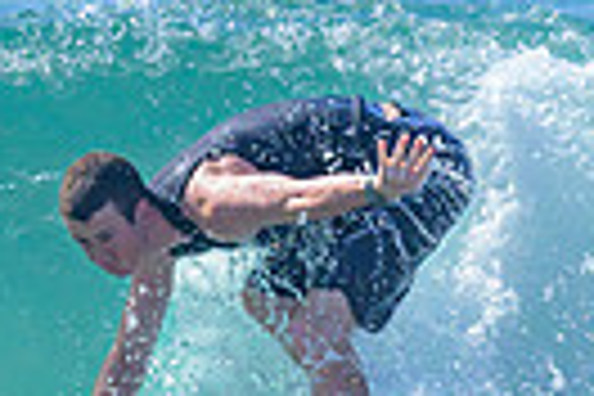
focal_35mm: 4831
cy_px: 414
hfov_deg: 0.4
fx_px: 79705
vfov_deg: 0.3
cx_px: 130
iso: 400
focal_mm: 800
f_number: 6.3
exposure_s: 1/3200
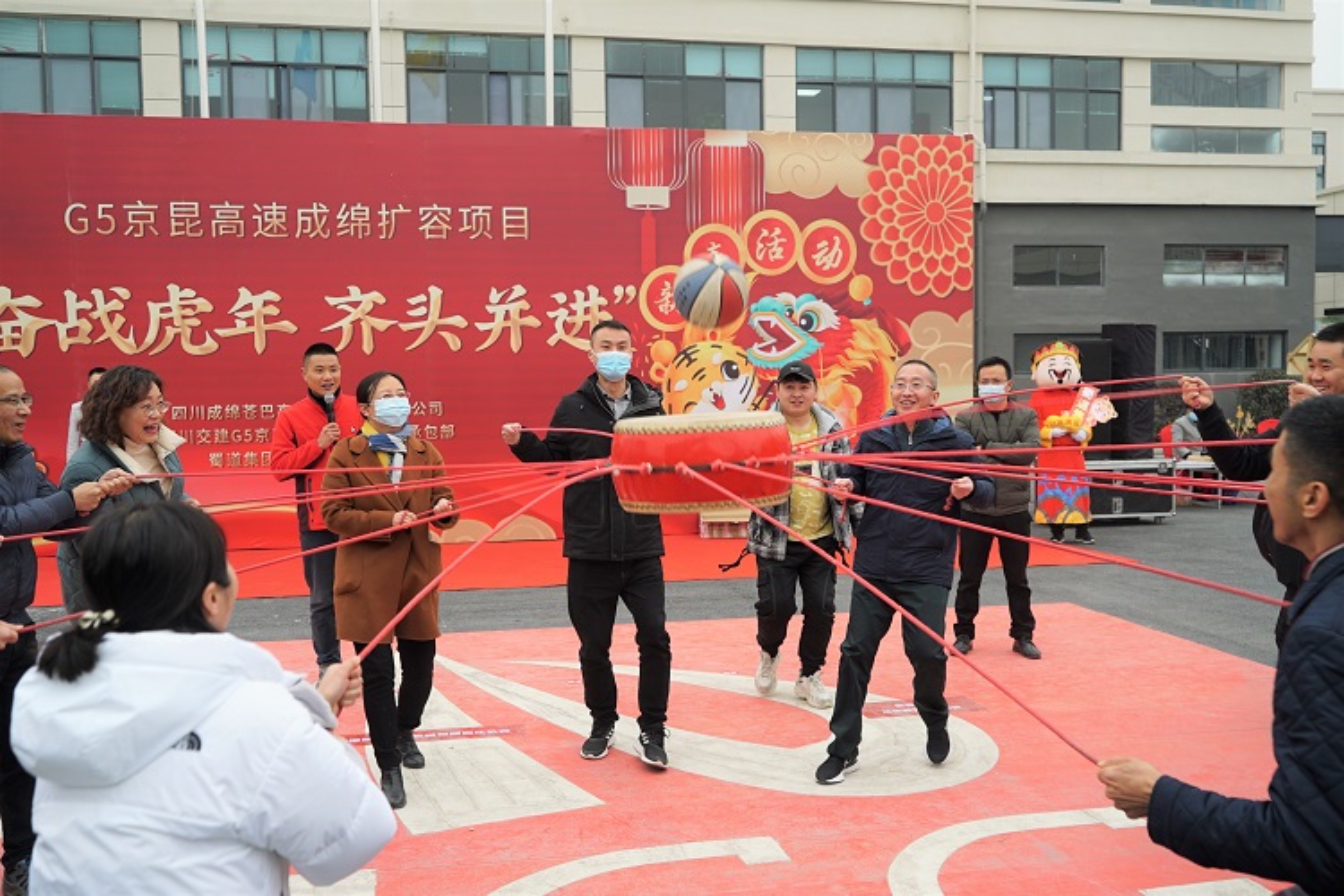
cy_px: 448
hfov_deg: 54.4
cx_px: 672
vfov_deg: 37.9
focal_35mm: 35
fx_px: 1307
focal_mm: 35
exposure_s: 1/200
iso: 100
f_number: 5
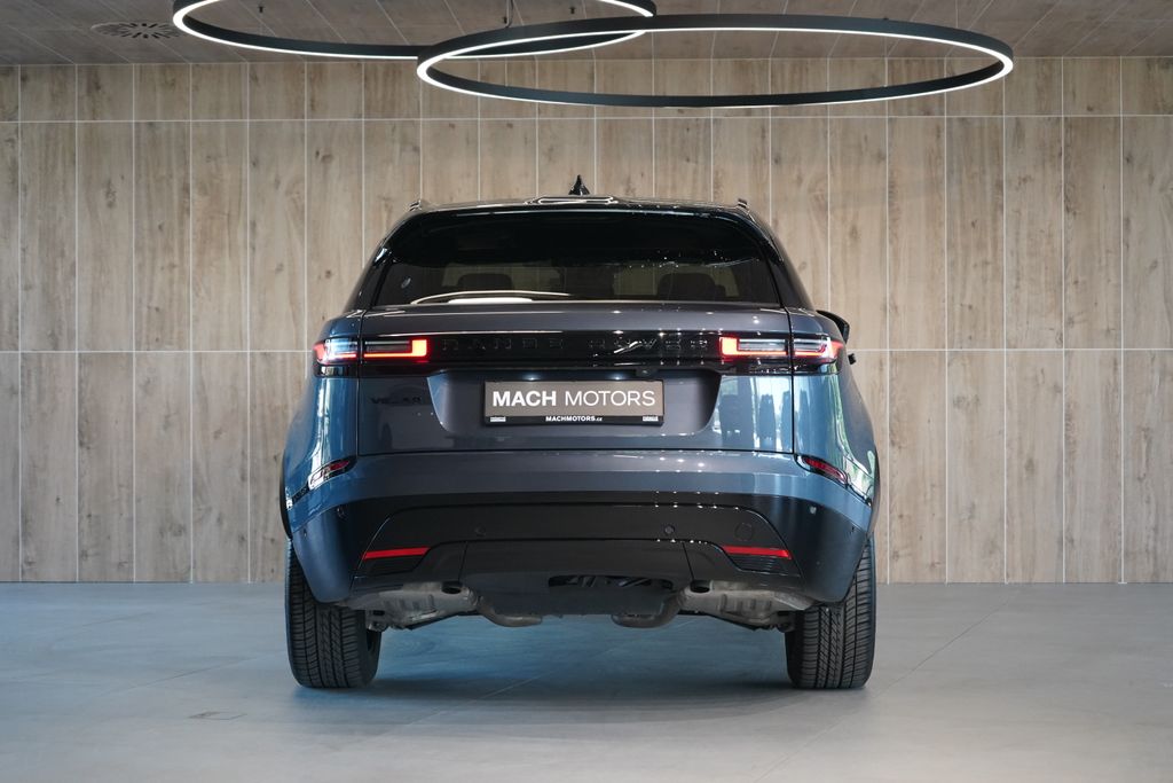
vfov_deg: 19.5
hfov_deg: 28.8
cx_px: 586
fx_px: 2281
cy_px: 392
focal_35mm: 70
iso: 4000
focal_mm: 70
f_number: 5.6
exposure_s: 1/160
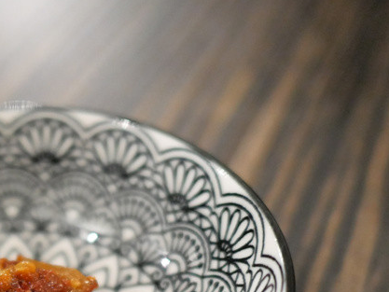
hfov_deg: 25.4
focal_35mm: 72
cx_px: -21
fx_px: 809
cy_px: 311
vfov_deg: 19.7
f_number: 1.7
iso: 3200
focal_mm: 15
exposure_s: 1/60
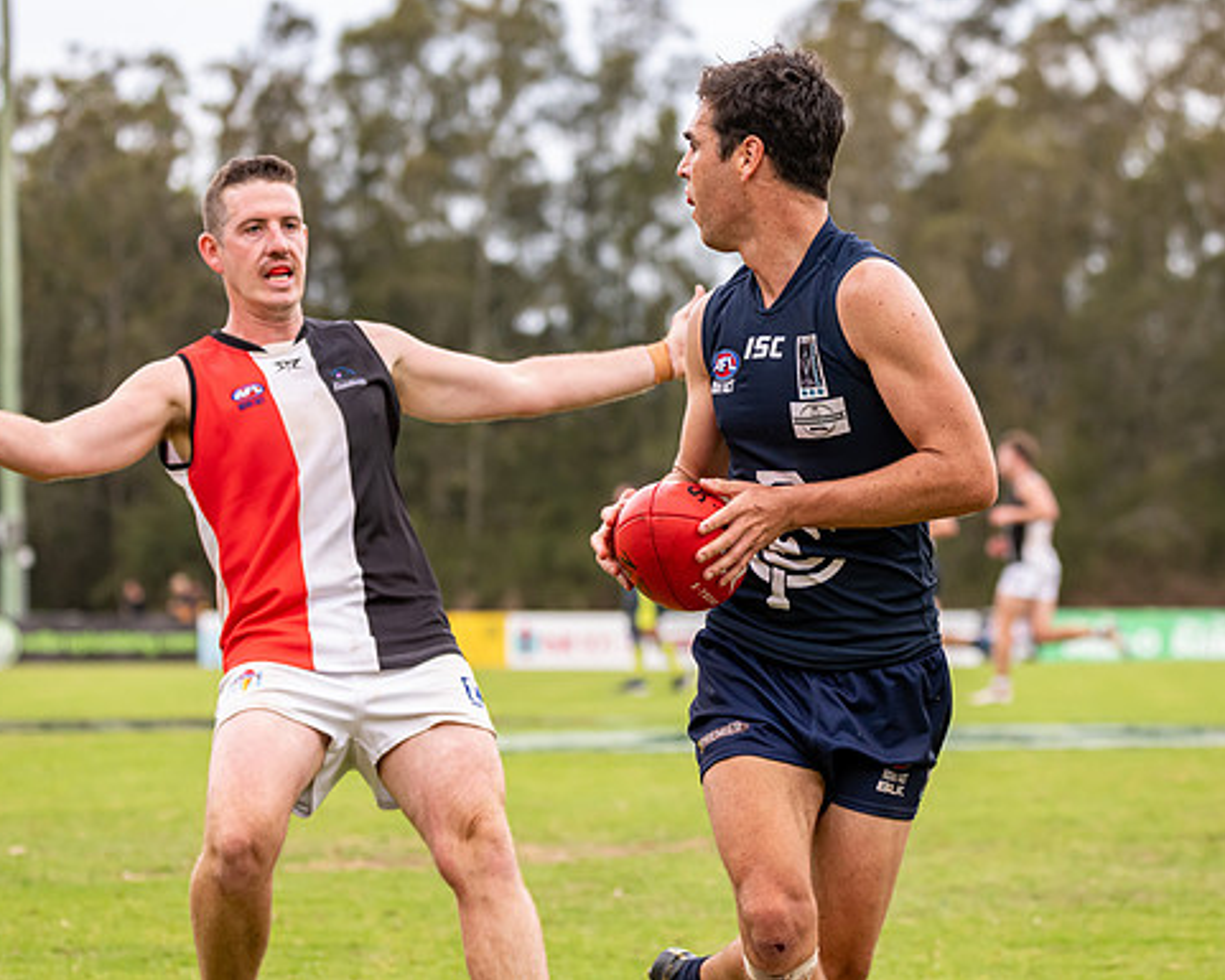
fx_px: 7180
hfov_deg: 9.8
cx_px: 627
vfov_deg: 7.8
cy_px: 444
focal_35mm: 198
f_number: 6.3
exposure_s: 1/1000
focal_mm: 160
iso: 1250
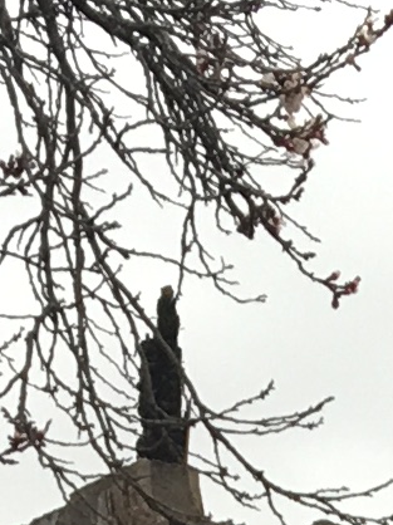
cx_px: 643
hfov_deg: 5.2
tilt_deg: +8.2
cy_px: 1835
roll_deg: -3.9
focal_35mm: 280
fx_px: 4243
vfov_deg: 6.2
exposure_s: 1/292
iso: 25
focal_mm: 4.15
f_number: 2.2
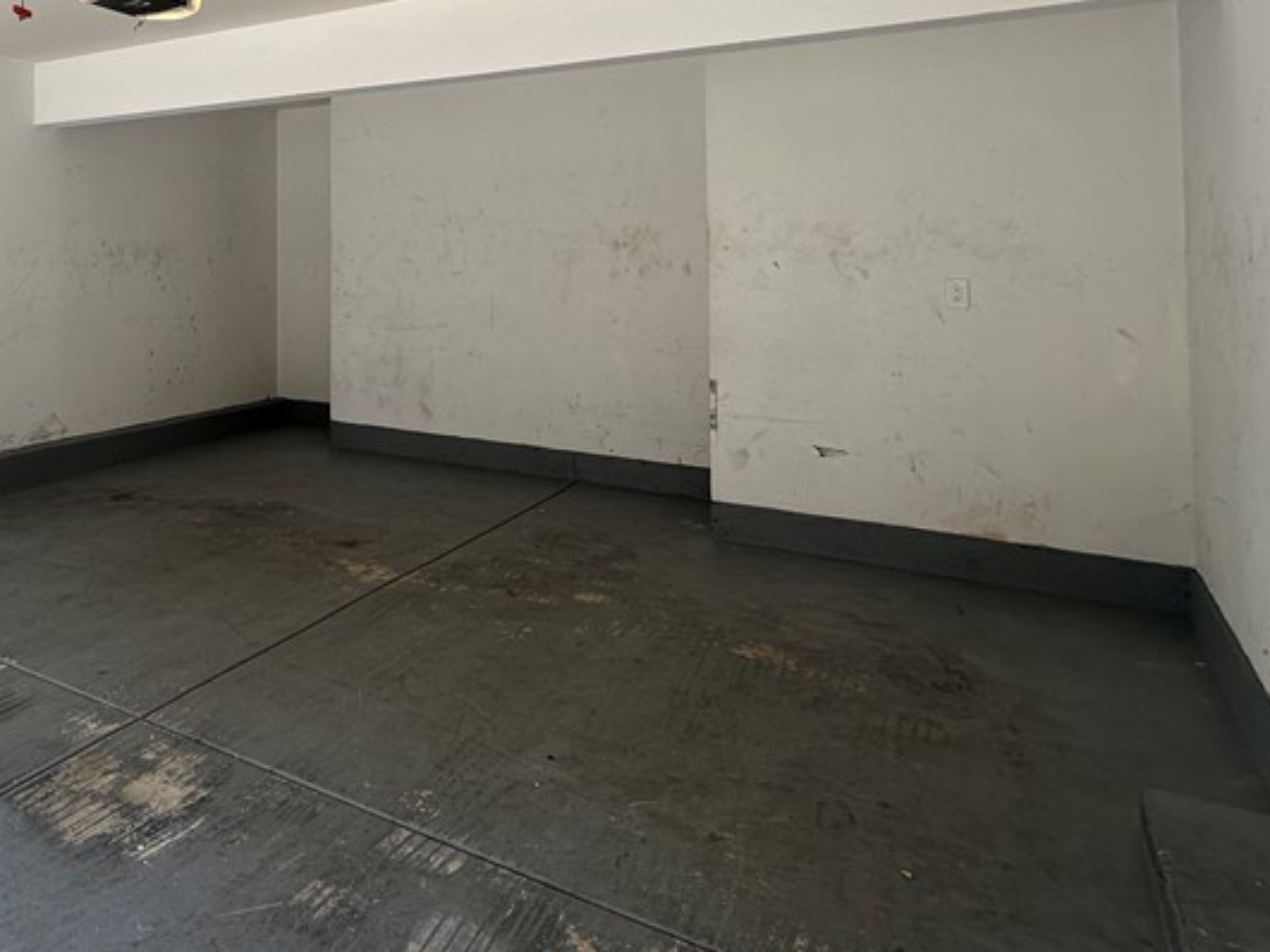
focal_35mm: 27
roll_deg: -0.2
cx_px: 277
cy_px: 218
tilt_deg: +2.9
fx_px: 990
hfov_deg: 60.7
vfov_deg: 48.9
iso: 40
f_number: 2.2
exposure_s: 1/116
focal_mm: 2.22
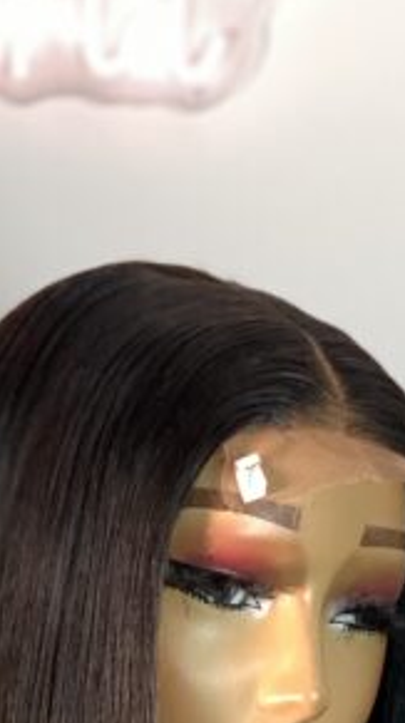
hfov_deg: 7.8
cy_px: 663
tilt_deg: -3.5
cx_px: 226
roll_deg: -0.9
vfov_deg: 13.7
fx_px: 2988
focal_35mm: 156
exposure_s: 1/122
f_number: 2.4
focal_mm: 6
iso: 100
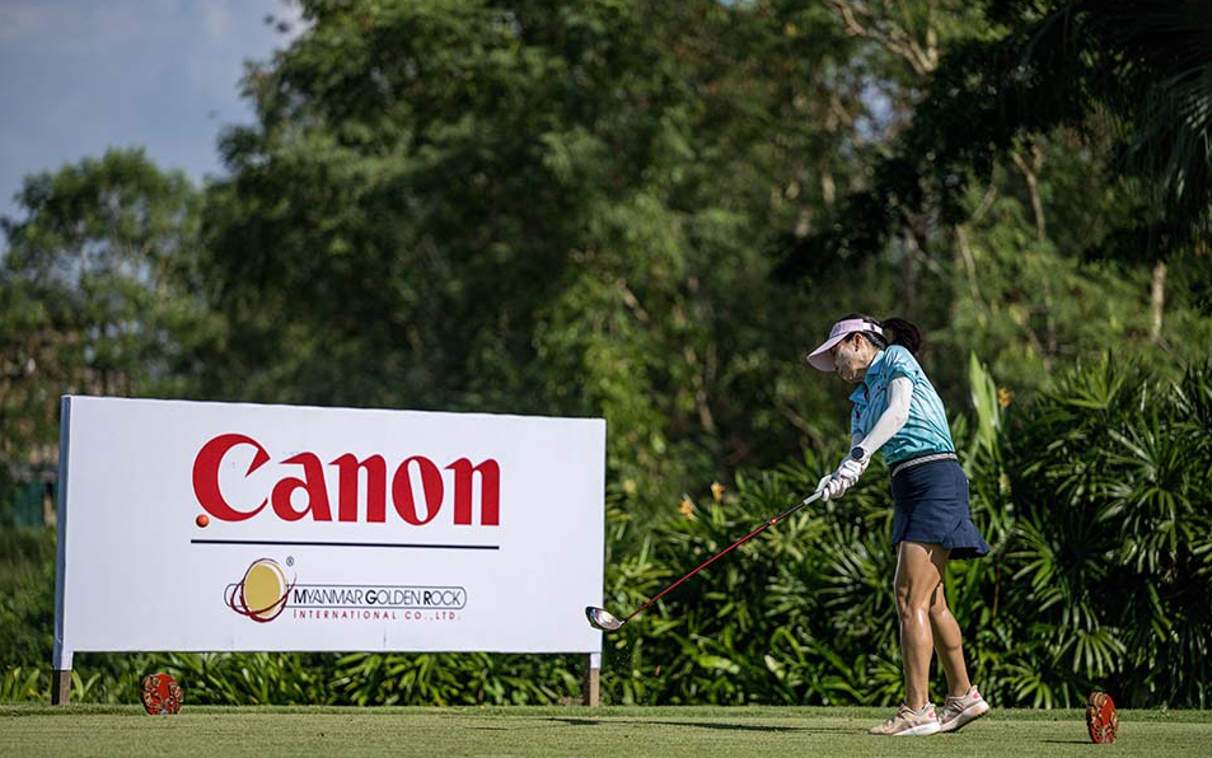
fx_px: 5088
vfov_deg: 8.5
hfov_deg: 13.6
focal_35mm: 154
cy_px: 401
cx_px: 608
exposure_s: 1/12800
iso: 220
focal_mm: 150
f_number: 2.8
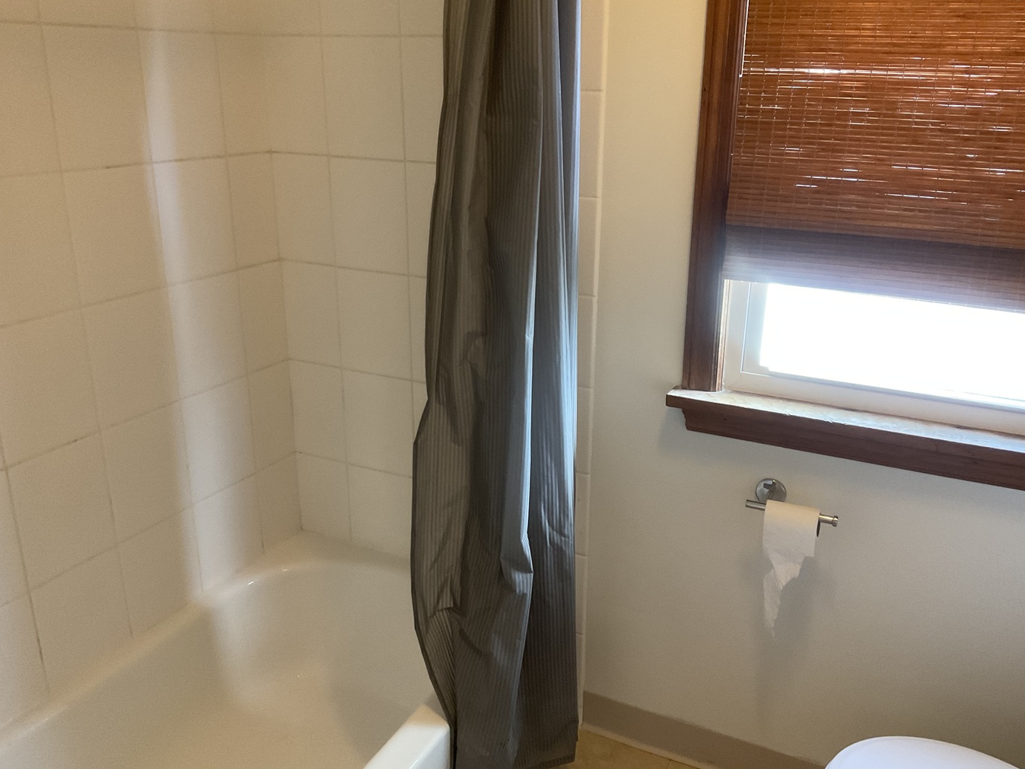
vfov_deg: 45.4
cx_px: 544
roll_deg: -1.7
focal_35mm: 31
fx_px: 918
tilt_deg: -18.6
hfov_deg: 58.3
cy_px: 373
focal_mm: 3
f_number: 1.8
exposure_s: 1/40
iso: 200
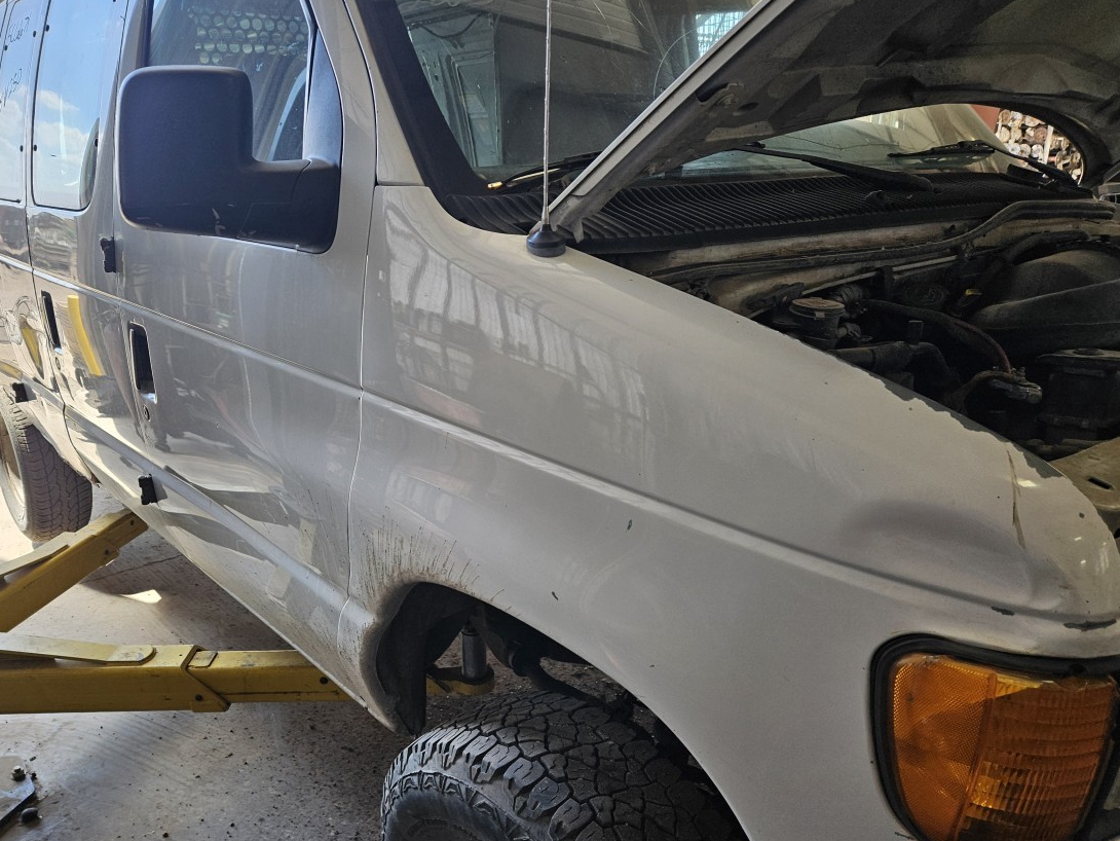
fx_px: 874
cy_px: 472
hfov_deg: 65.1
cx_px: 491
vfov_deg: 51.2
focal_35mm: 27
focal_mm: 5.4
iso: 64
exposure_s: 1/207
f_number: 1.8
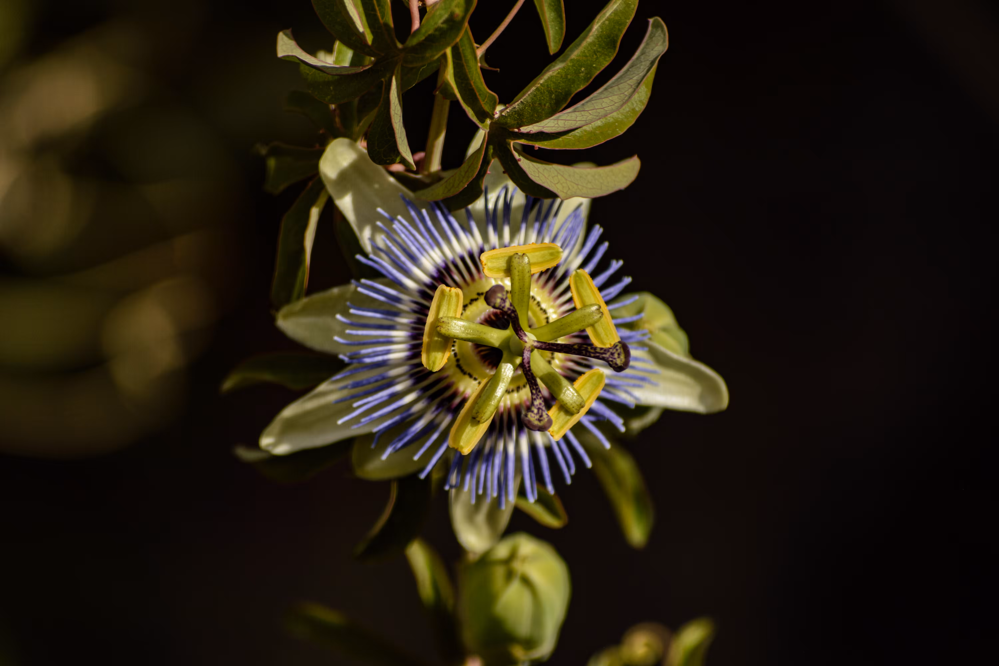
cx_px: 500
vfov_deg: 4.6
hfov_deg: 6.9
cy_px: 333
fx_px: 8324
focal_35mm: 300
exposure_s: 1/800
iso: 100
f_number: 5.6
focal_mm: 200
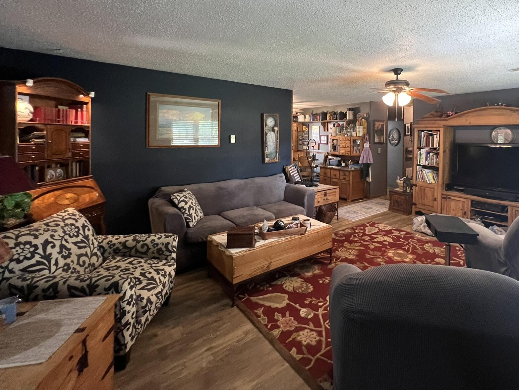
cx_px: 316
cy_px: 139
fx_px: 255
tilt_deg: +0.2
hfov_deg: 89.7
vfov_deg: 73.1
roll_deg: -0.4
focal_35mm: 17
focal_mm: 1.57
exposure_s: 1/60
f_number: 1.8
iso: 640
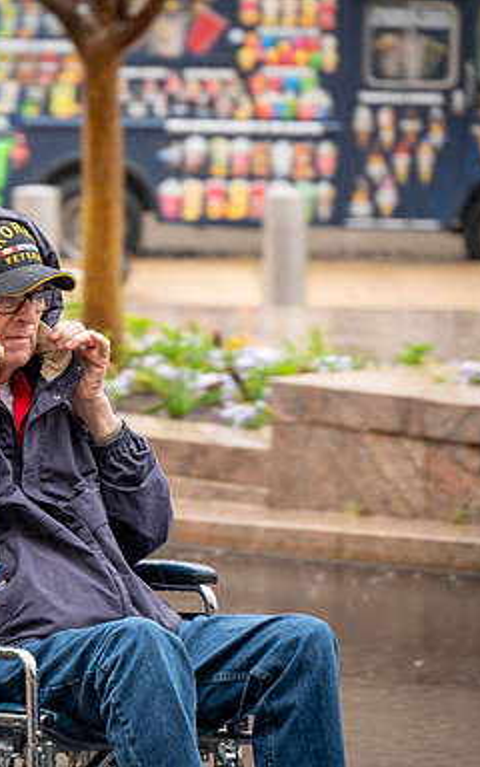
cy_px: 385
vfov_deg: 8.0
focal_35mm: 262
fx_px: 5474
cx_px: -52
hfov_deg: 5.0
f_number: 6.3
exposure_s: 1/80
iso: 560
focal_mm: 170
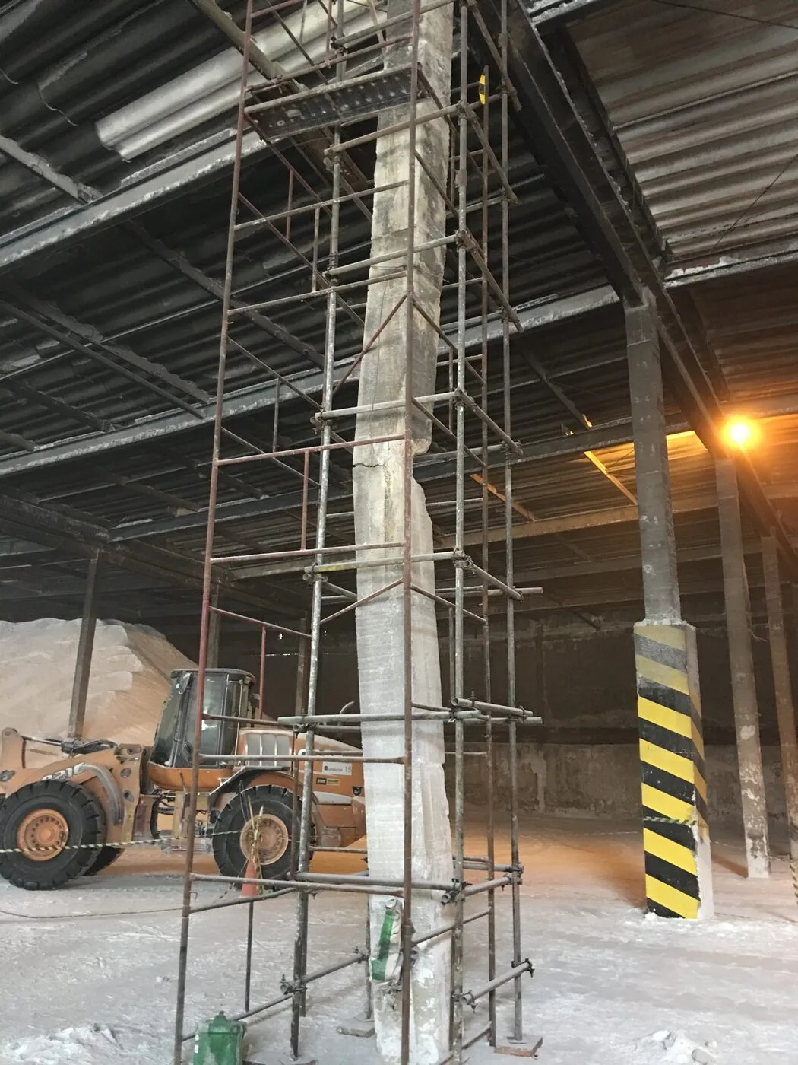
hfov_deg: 48.2
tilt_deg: +15.9
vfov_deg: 61.7
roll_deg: -0.9
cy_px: 532
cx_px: 399
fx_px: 891
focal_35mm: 29
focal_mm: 4.15
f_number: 2.2
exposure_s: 1/4
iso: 80
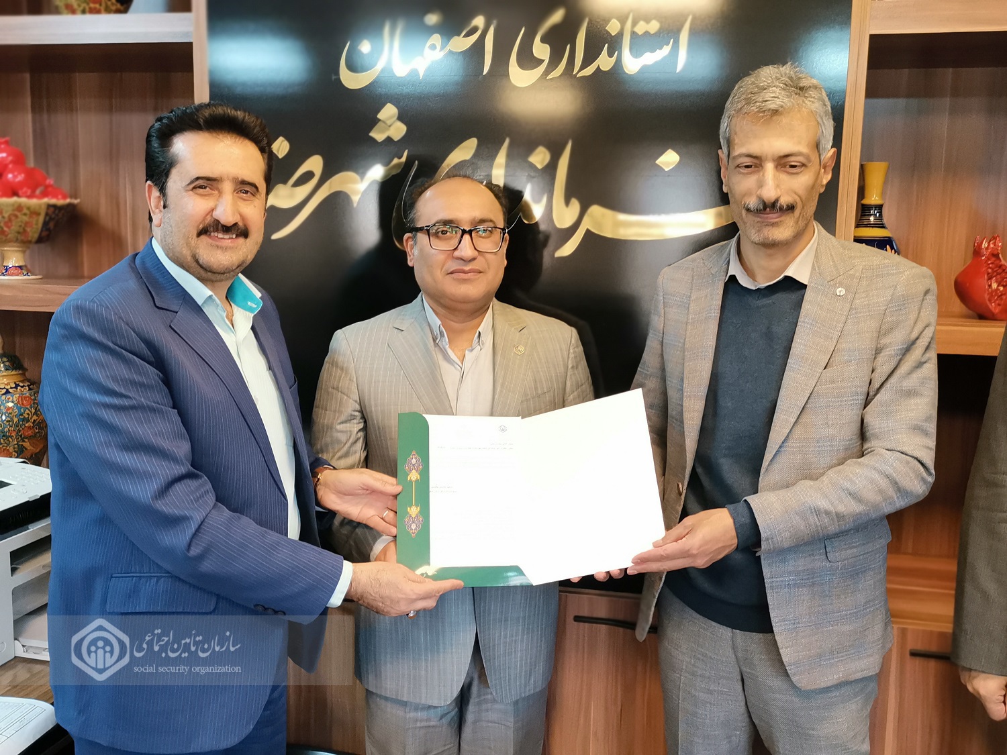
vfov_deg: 41.8
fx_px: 989
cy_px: 378
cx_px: 504
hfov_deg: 54.0
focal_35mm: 34
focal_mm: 4.75
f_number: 1.8
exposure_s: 1/50
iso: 200
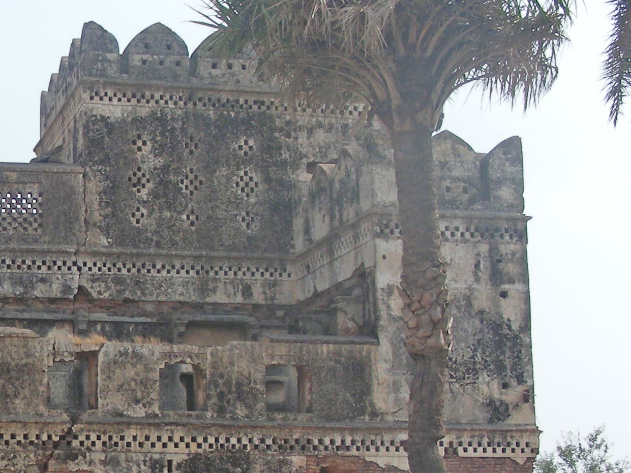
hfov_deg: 20.2
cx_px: -39
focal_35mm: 93
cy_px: 343
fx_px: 1695
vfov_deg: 15.8
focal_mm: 6.8
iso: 70
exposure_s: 1/412
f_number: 4
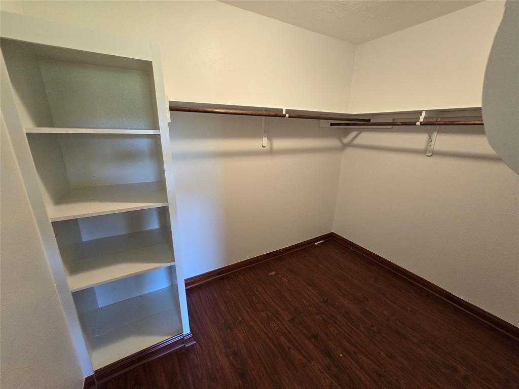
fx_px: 195
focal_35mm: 13
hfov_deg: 106.2
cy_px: 194
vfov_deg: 89.9
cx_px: 260
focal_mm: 2.2
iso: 320
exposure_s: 1/60
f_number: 2.2
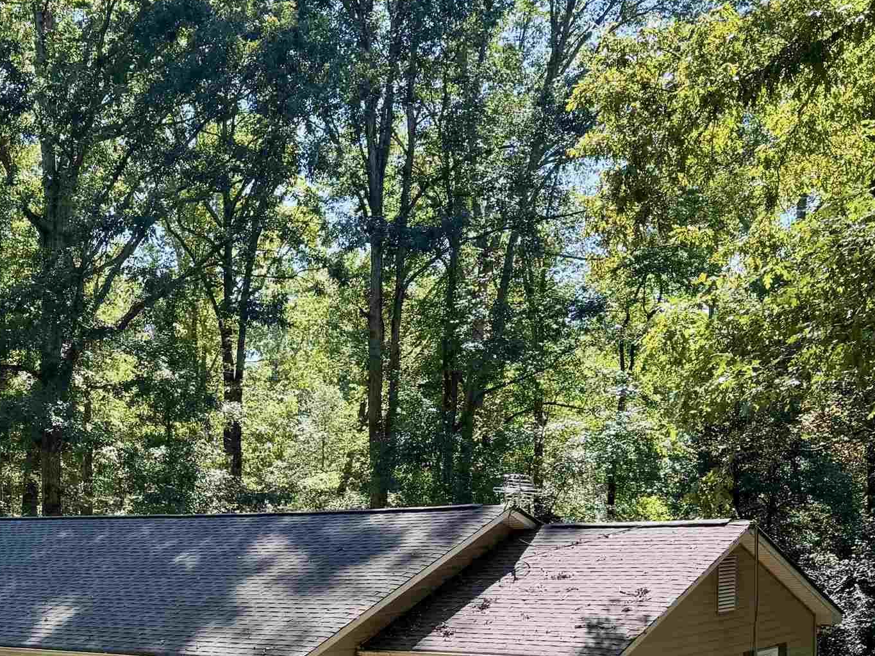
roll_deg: +1.4
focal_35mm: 54
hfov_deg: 34.6
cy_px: 627
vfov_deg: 25.9
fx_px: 1365
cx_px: 196
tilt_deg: -3.0
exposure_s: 1/563
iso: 80
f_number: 1.78
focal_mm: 6.76
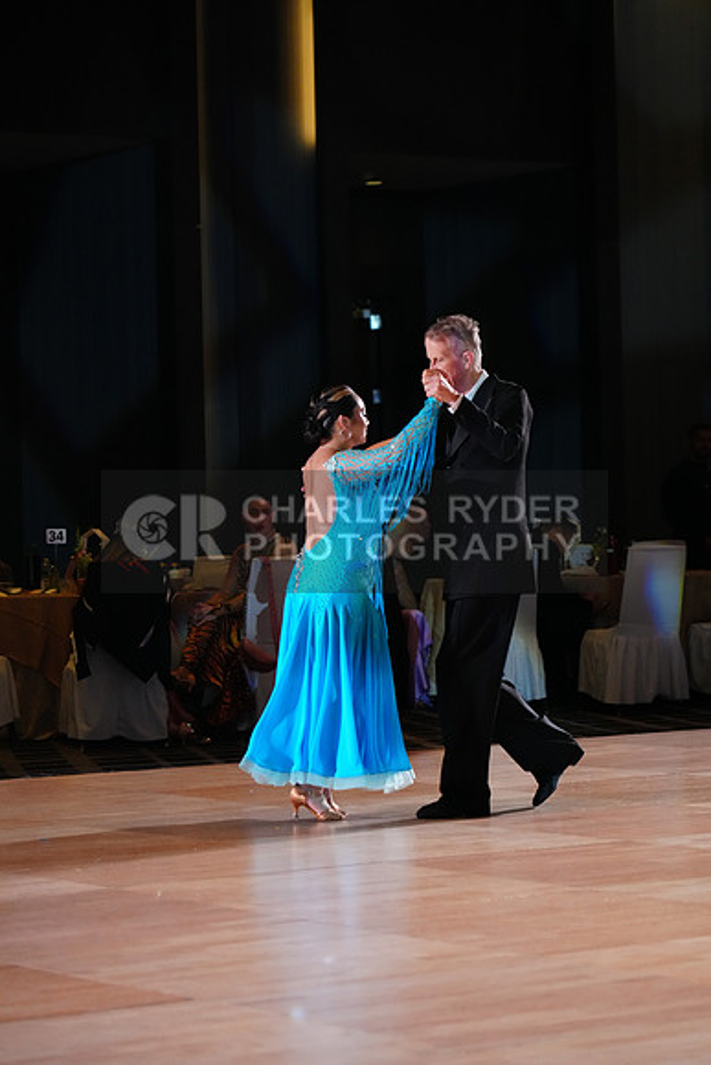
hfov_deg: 13.0
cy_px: 532
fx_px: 3109
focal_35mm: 105
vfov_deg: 19.5
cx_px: 356
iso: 4000
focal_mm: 105
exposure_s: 1/320
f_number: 4
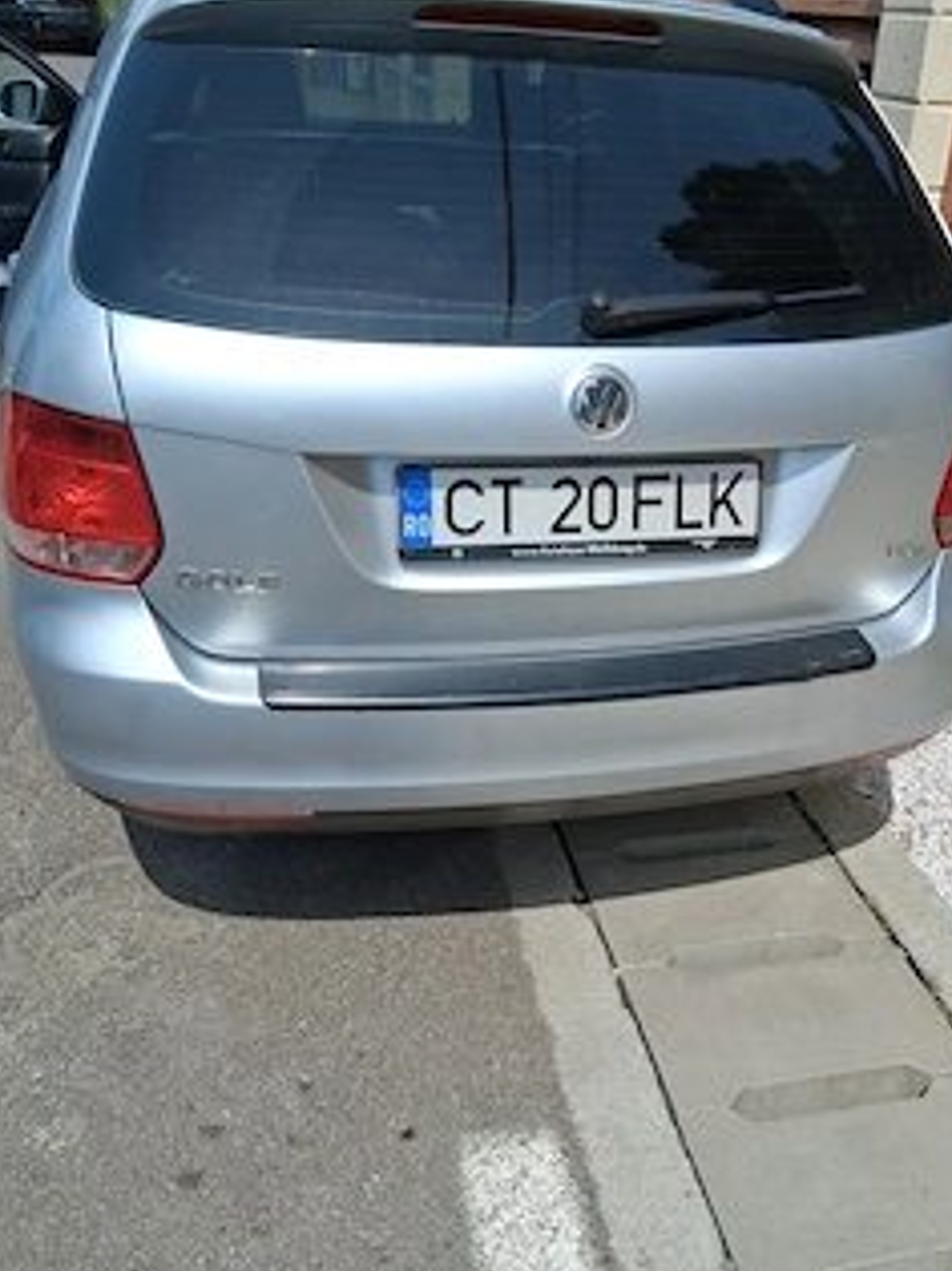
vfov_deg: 55.4
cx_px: 573
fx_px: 1211
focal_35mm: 33
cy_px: 654
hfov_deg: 42.7
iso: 25
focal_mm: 3.98
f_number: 1.8
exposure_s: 1/991
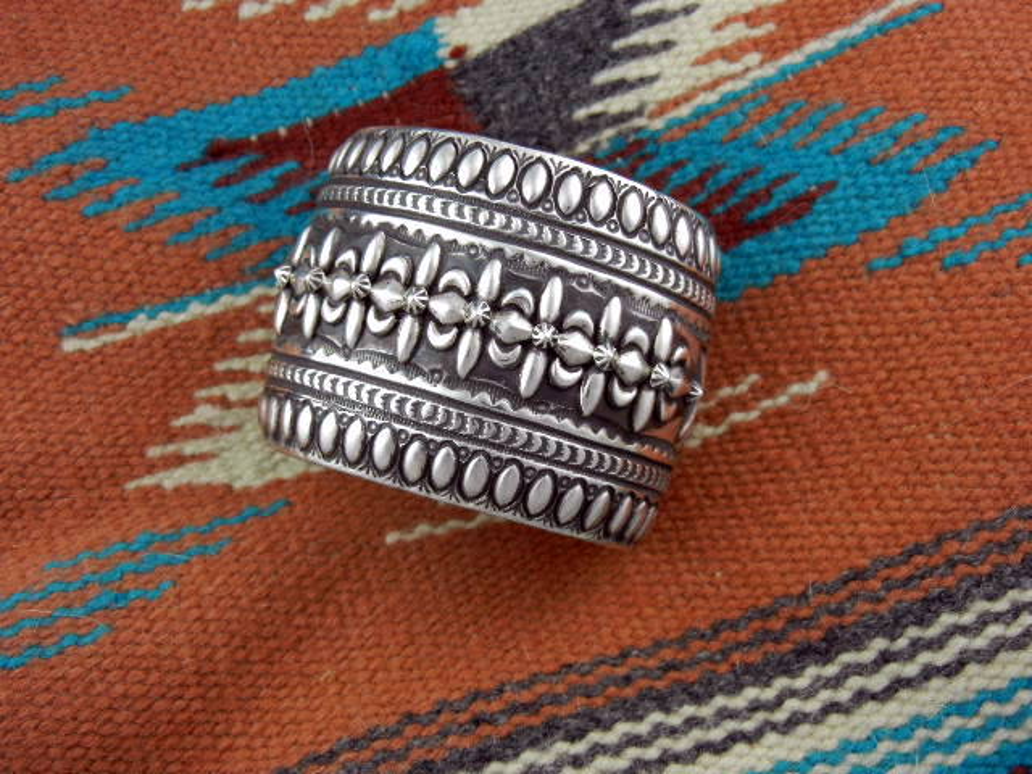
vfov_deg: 32.2
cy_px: 387
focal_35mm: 45
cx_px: 516
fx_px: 1342
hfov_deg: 42.1
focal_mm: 8.1
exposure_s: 1/25.2
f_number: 3.8
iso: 400
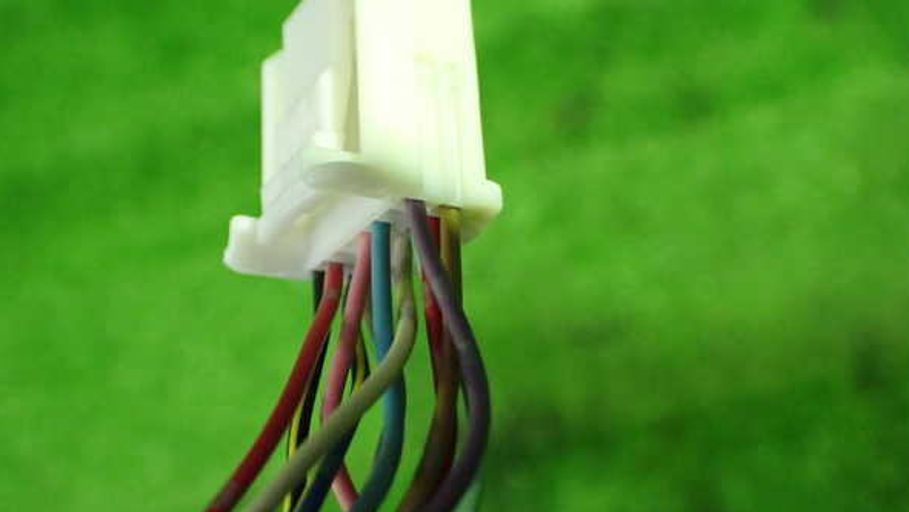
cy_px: 223
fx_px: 1013
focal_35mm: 42
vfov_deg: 28.4
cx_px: 457
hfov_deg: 48.3
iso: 1000
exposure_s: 1/40
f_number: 2.7
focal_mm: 6.83
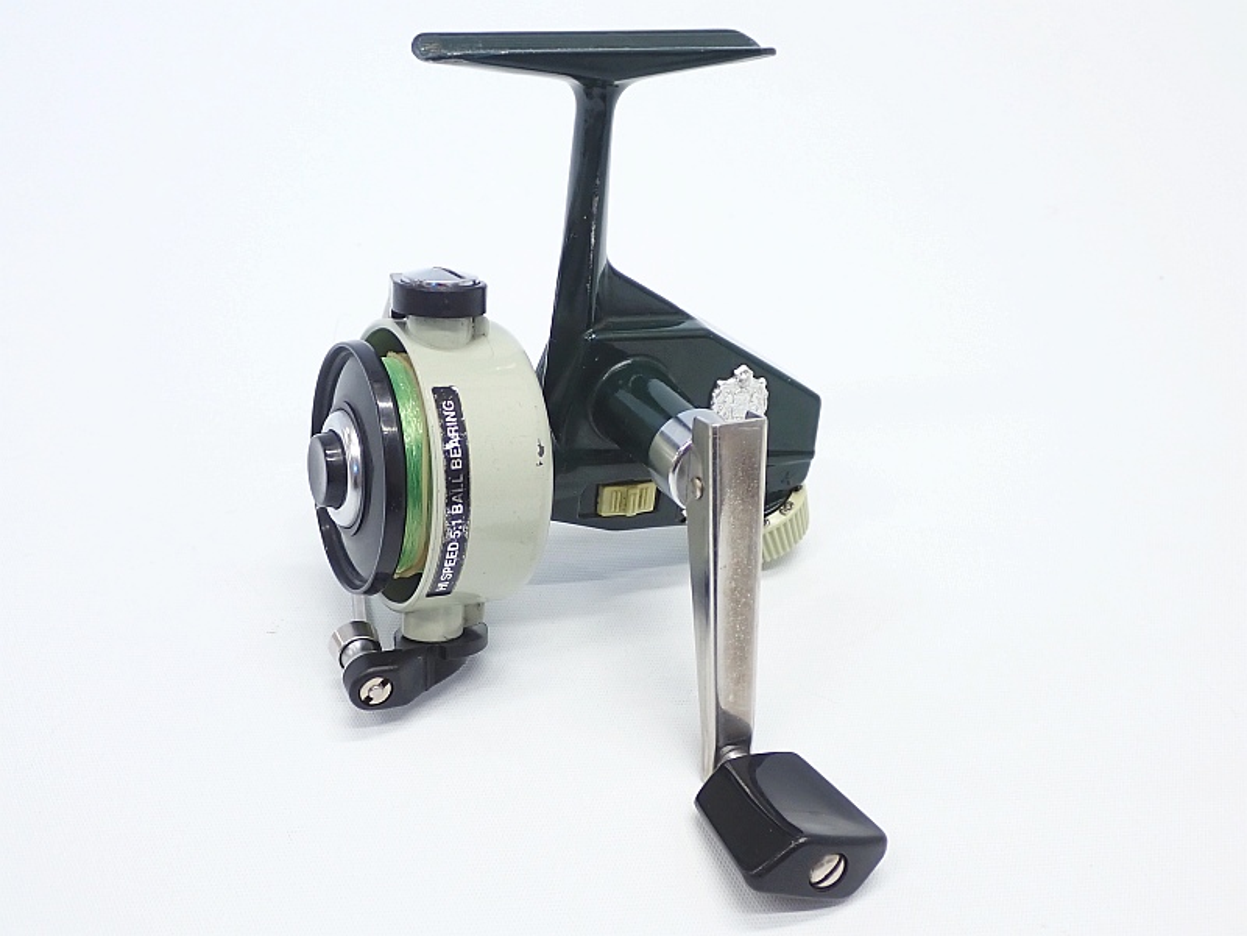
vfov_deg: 35.1
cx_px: 624
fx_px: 1477
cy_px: 468
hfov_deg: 45.8
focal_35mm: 41
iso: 200
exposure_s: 1/50
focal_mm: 7.31
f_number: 2.8
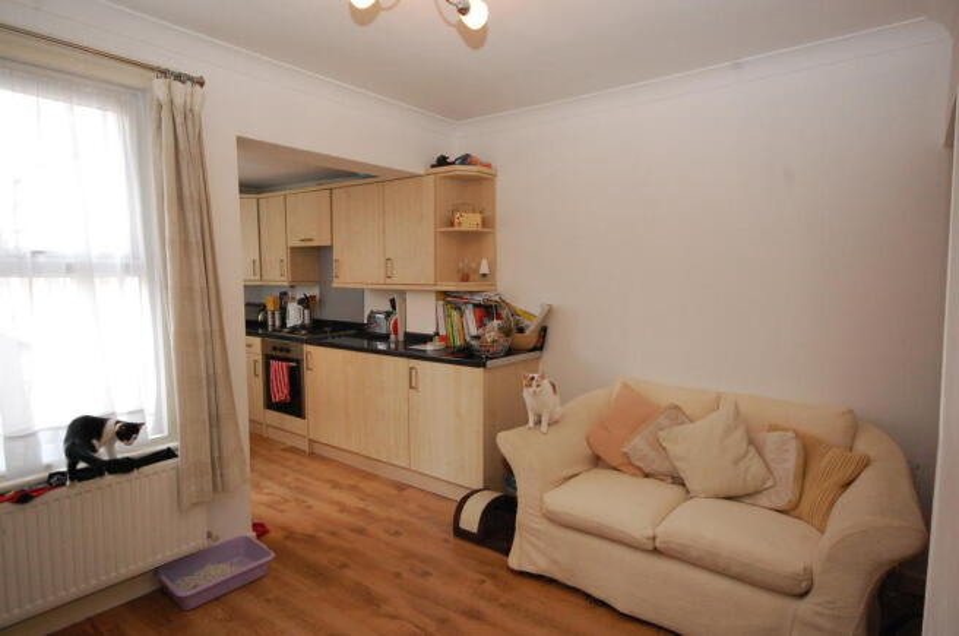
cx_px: 480
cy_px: 318
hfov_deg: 81.3
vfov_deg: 59.3
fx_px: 558
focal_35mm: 21
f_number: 7.1
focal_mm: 14
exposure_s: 1/100
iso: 1600
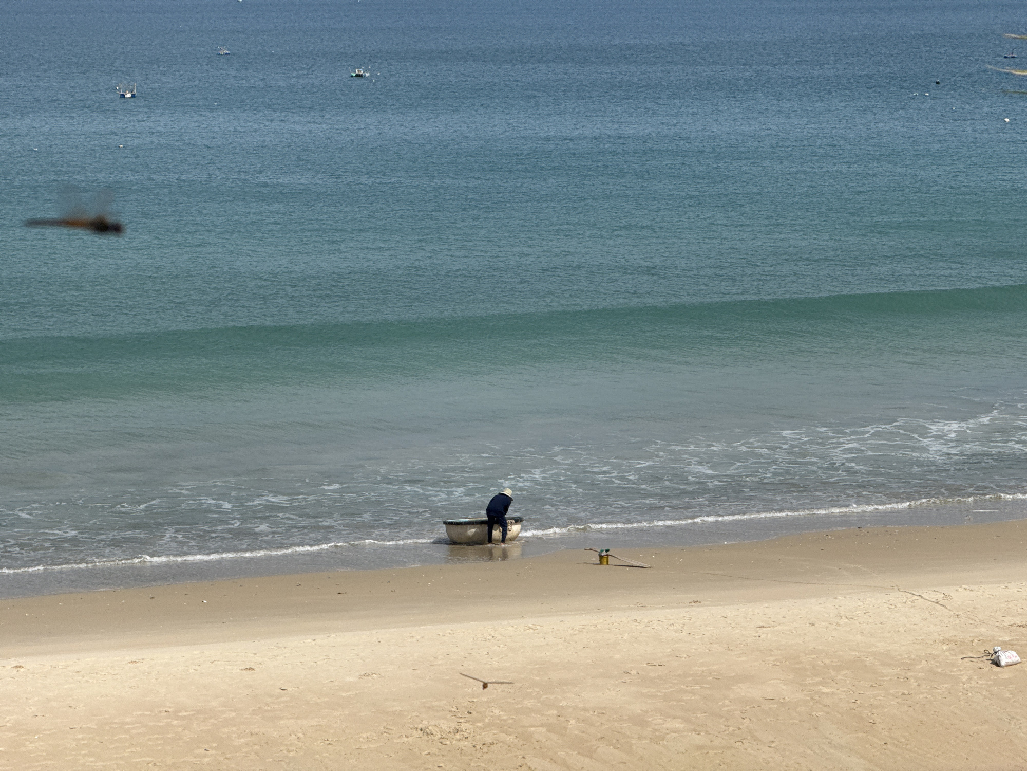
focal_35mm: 120
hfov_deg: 16.4
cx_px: 514
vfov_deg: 12.3
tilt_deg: -6.0
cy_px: 386
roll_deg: +0.1
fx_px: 3560
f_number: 2.8
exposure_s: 1/2933
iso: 50
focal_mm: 15.66
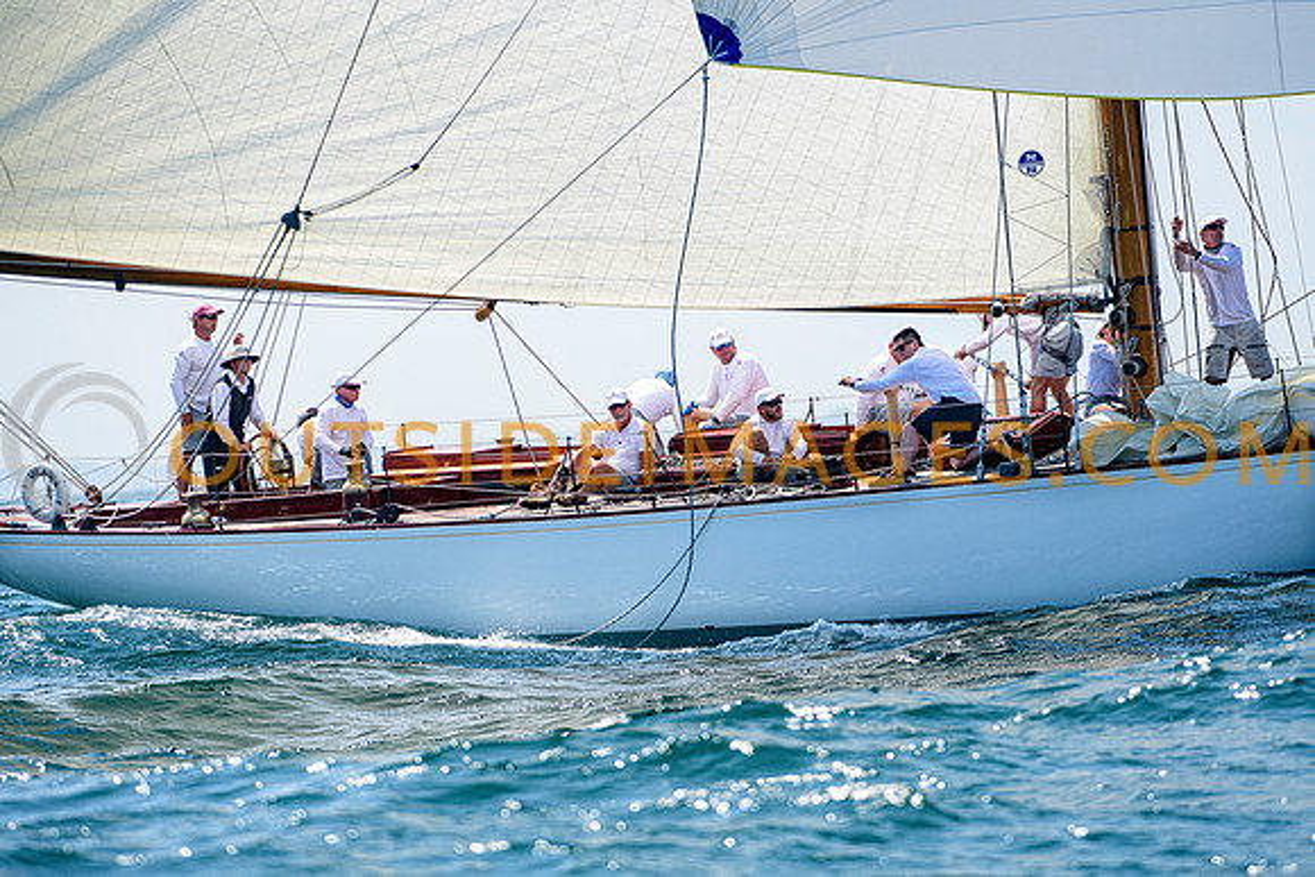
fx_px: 16441
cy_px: 438
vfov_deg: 3.1
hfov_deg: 4.6
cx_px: 658
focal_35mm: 450
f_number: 5
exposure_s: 1/3200
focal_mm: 300
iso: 400
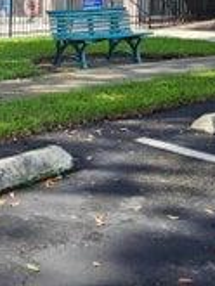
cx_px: -92
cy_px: 94
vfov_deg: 28.7
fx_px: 554
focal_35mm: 67
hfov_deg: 19.6
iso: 25
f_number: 1.8
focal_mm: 5.4
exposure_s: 1/730
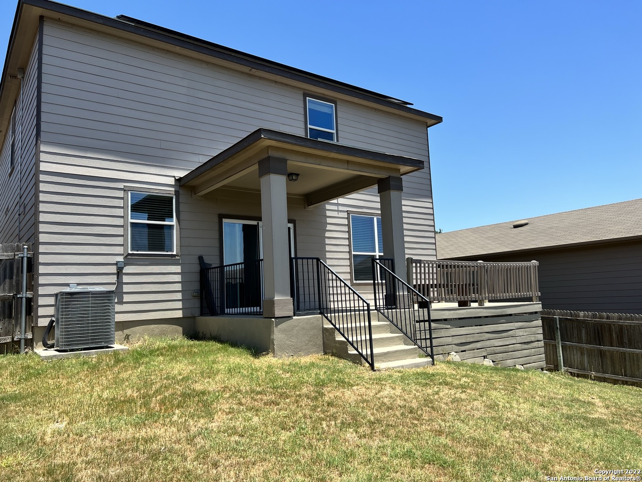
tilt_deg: +5.7
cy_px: 241
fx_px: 482
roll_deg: +2.4
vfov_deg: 53.1
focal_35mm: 26
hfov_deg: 67.3
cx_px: 321
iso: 50
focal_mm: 5.7
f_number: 1.5
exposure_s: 1/3165
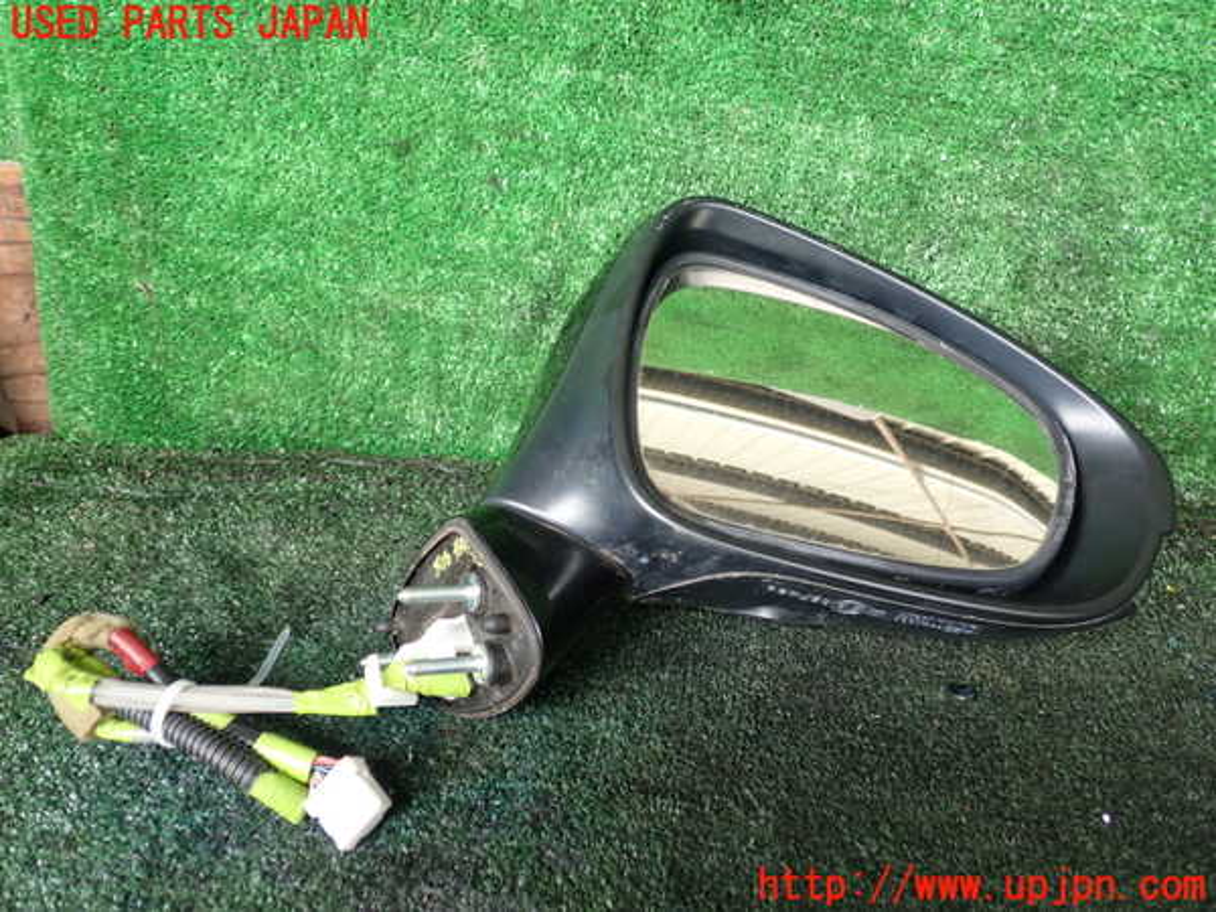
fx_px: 1054
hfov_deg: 60.0
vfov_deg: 46.8
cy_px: 456
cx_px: 608
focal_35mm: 30
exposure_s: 1/60
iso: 100
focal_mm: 5.4
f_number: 2.3
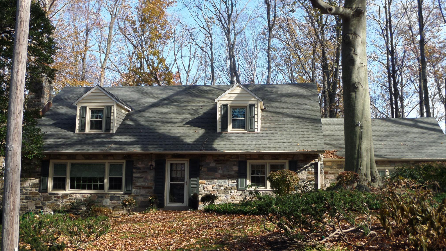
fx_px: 532
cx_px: 222
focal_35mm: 45
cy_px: 120
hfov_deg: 45.5
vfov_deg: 26.5
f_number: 3.6
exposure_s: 1/250
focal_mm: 6.8
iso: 100
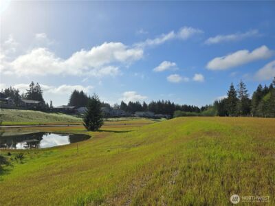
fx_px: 183
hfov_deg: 73.9
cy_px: 103
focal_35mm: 23
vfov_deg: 58.9
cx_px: 138
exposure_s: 1/1930
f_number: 1.7
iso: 12
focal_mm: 6.3
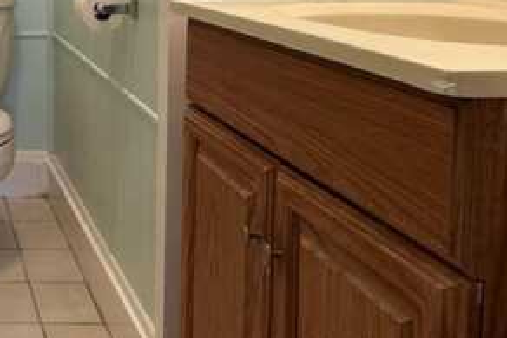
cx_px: -97
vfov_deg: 25.0
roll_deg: +0.1
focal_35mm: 51
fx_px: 719
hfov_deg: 32.4
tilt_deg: -3.0
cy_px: -16
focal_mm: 2.22
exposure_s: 1/60
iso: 160
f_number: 2.2
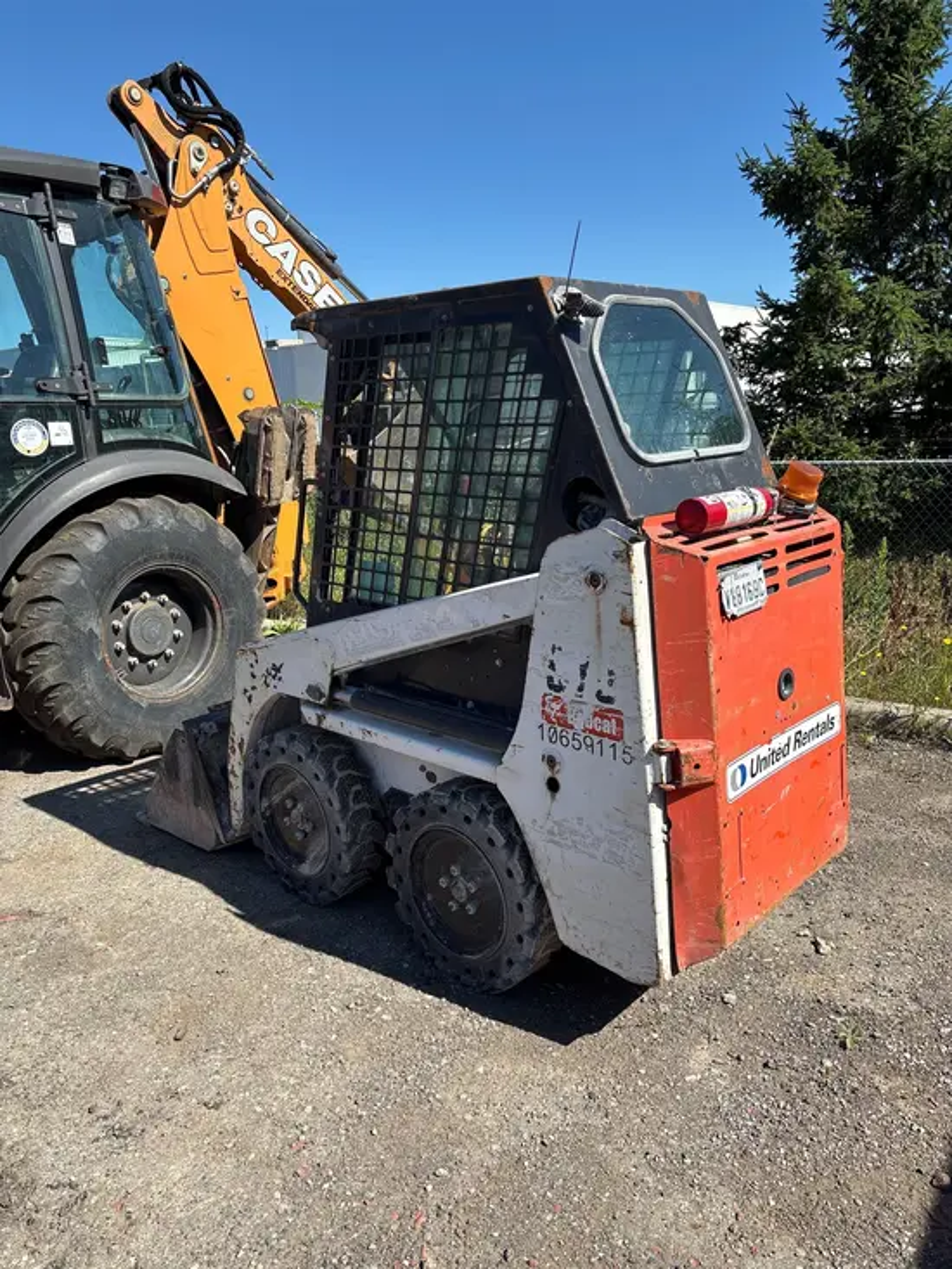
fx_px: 953
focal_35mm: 26
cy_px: 634
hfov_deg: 53.1
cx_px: 476
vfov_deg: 67.3
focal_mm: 5.96
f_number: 1.6
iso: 50
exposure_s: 1/2398
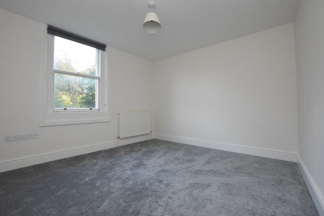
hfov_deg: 100.4
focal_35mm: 15
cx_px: 162
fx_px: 135
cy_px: 108
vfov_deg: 77.3
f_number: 5.6
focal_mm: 10
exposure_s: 1/200
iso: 4000
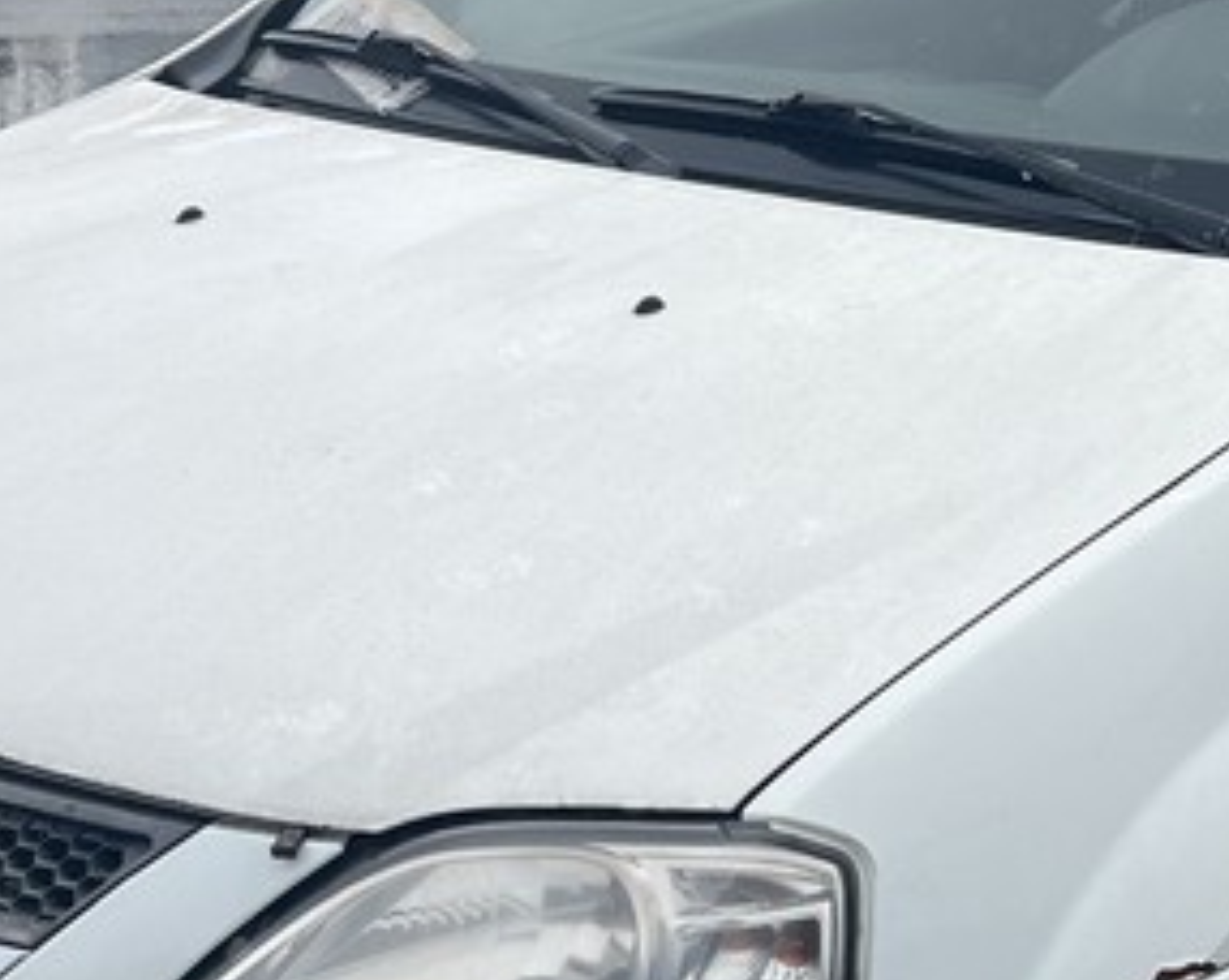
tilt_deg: -18.1
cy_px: 554
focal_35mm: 91
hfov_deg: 20.7
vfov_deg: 16.9
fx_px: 3305
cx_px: 1049
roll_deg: -1.2
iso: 50
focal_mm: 5.7
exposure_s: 1/3077
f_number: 1.5
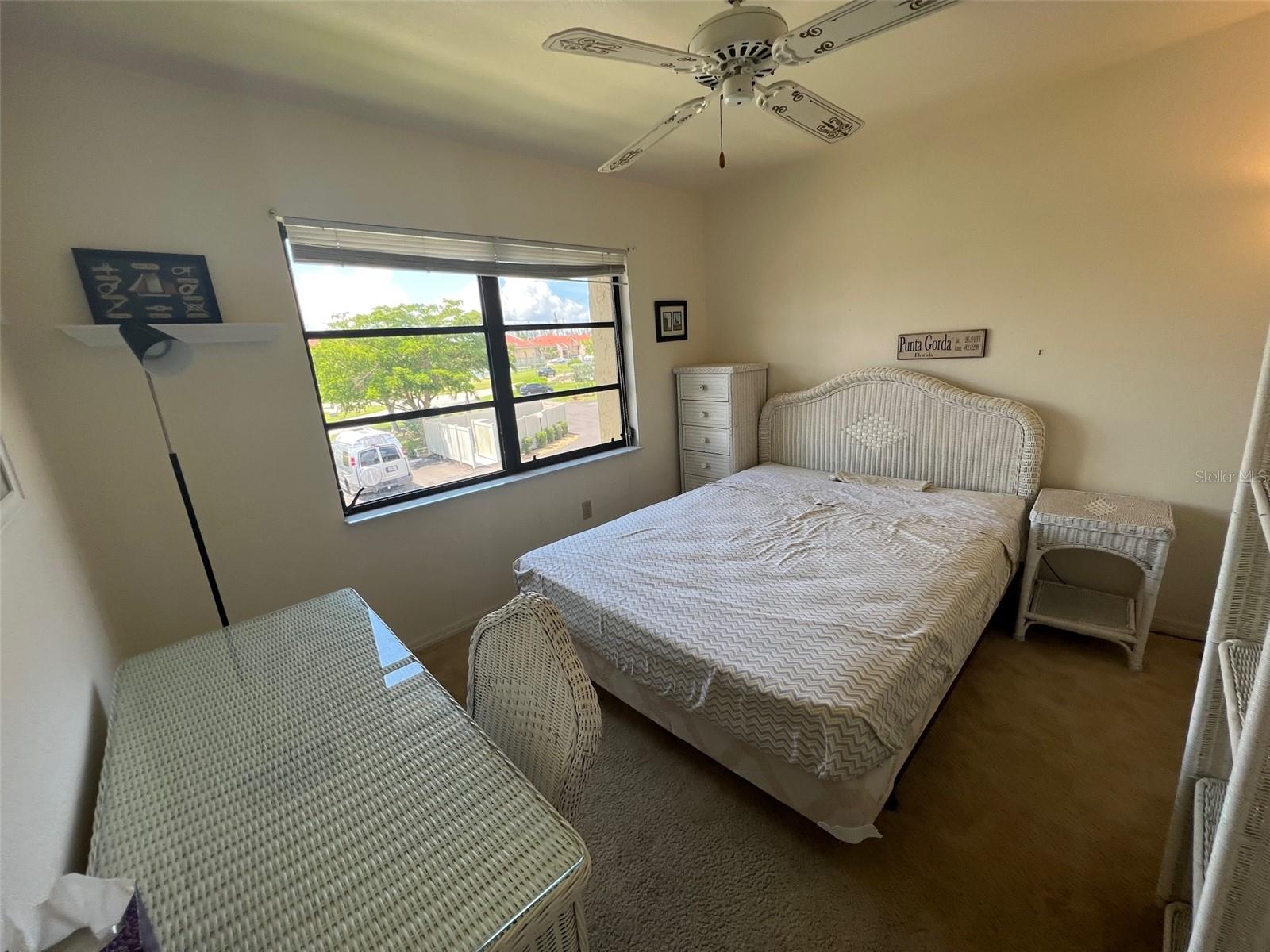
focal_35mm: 13
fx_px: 477
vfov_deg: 89.9
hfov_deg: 106.2
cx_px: 635
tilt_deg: -15.4
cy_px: 476
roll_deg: +4.1
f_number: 1.8
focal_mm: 1.57
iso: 32
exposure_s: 1/185
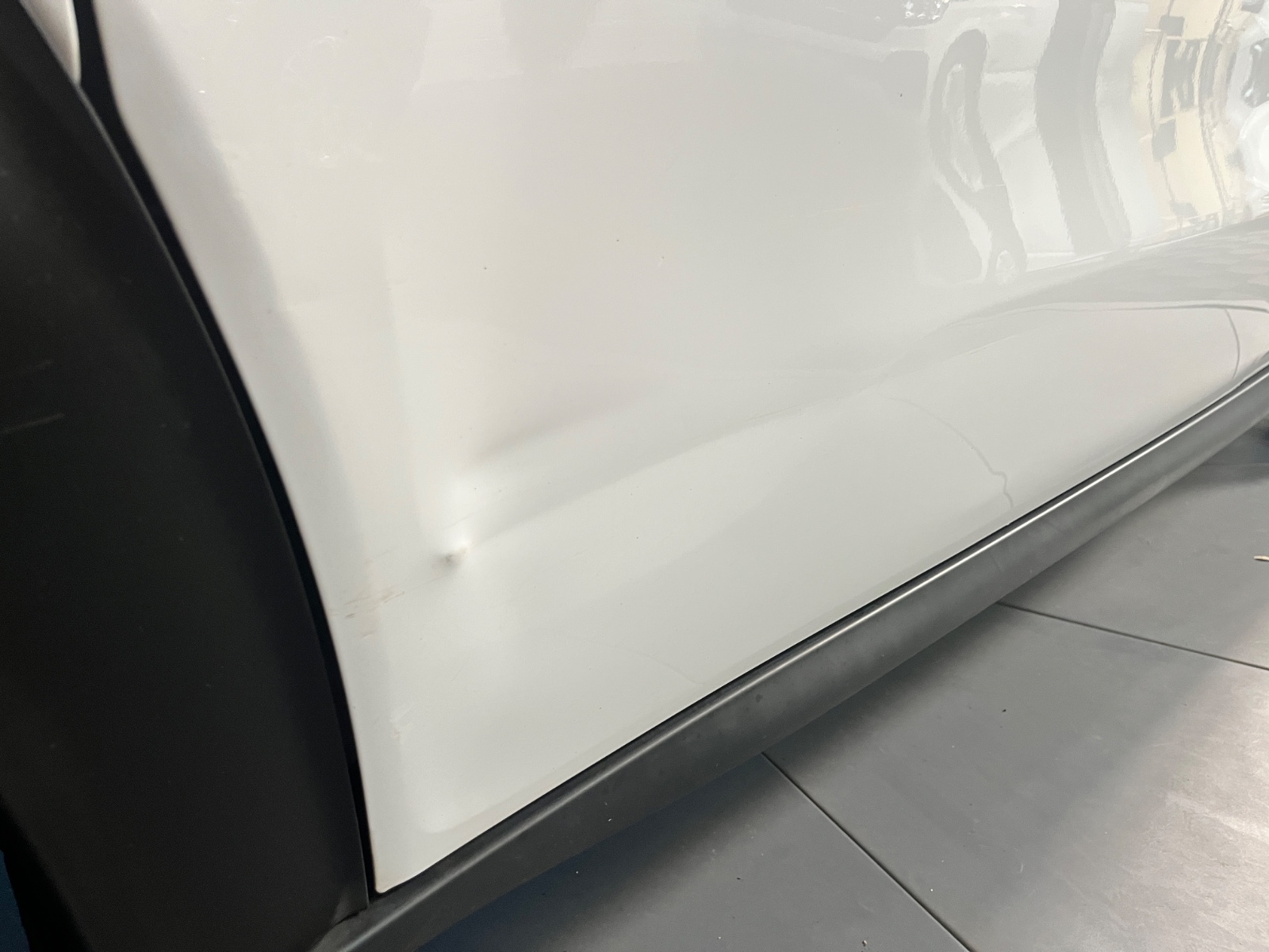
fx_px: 953
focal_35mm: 26
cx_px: 634
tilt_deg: -23.5
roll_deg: -1.4
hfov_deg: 67.3
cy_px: 476
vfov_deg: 53.1
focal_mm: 5.1
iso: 160
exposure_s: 1/50
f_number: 1.6
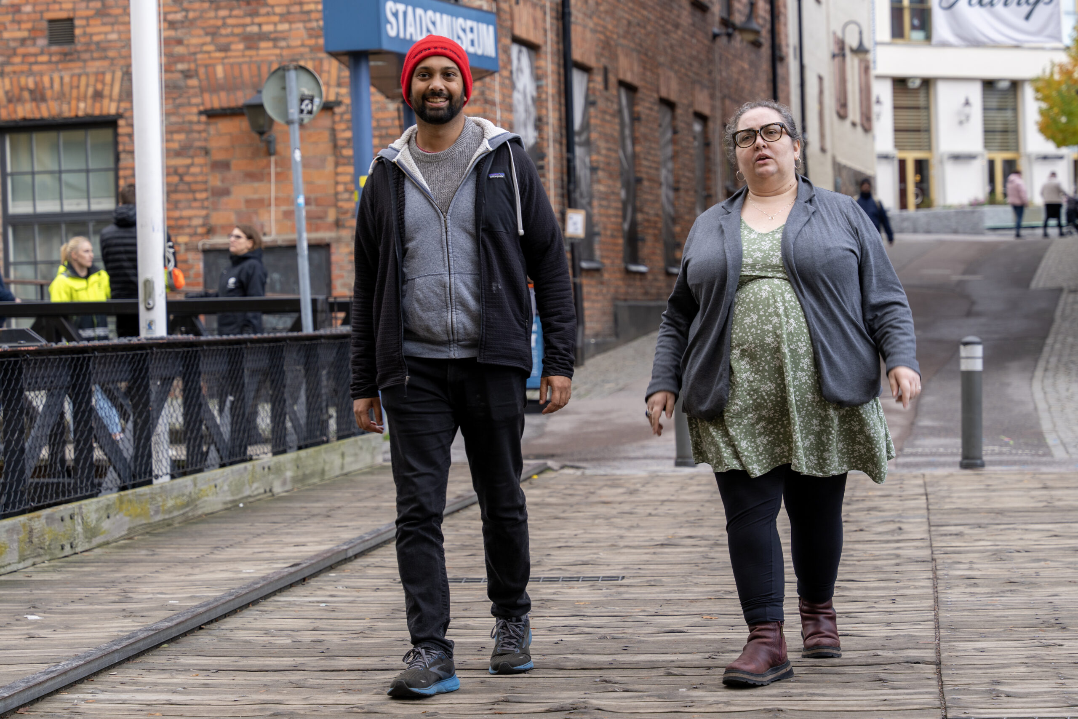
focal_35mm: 70
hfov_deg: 28.8
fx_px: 2096
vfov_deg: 19.5
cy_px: 360
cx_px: 539
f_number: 4
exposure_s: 1/160
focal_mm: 70
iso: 160
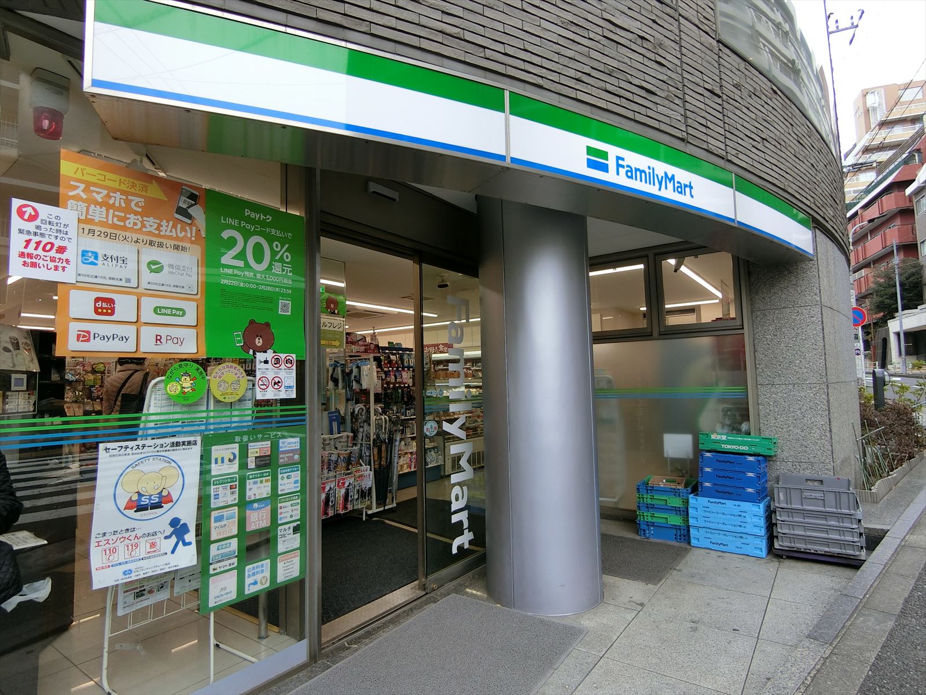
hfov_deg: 84.7
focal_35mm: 19
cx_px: 463
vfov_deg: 68.7
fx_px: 508
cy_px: 348
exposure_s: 1/125
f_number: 2.7
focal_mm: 4.06
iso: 80
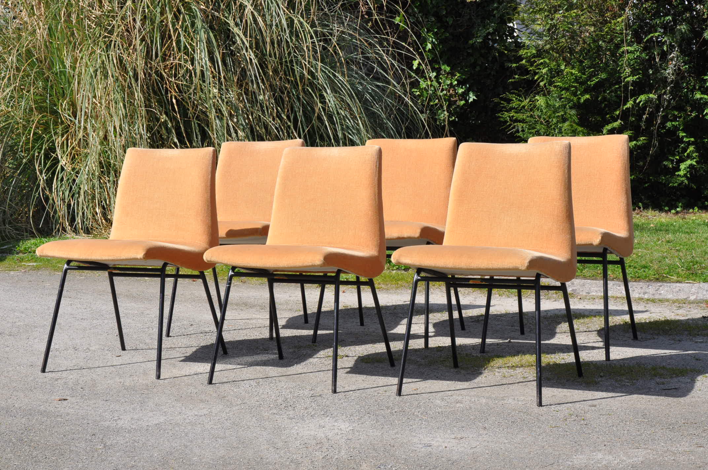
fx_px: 1473
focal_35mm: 75
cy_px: 235
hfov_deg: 27.0
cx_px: 354
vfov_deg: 18.1
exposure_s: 1/200
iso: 320
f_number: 14
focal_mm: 50
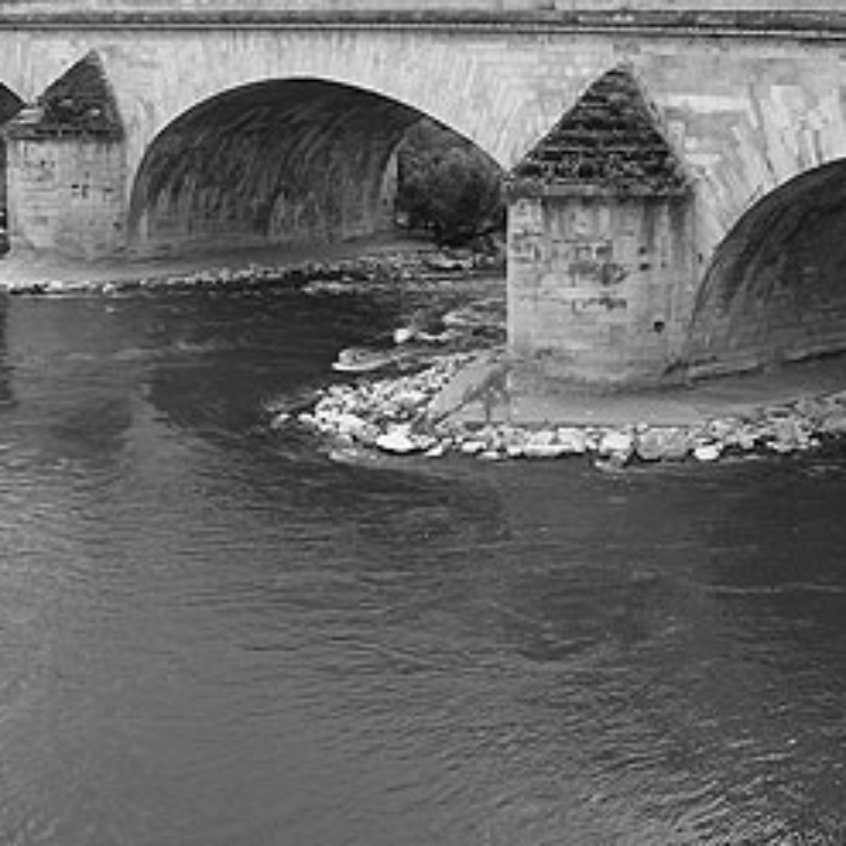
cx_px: 473
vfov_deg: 29.3
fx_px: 1604
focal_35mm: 58
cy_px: 271
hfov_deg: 29.5
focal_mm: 6
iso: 100
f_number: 4.8
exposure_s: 1/250
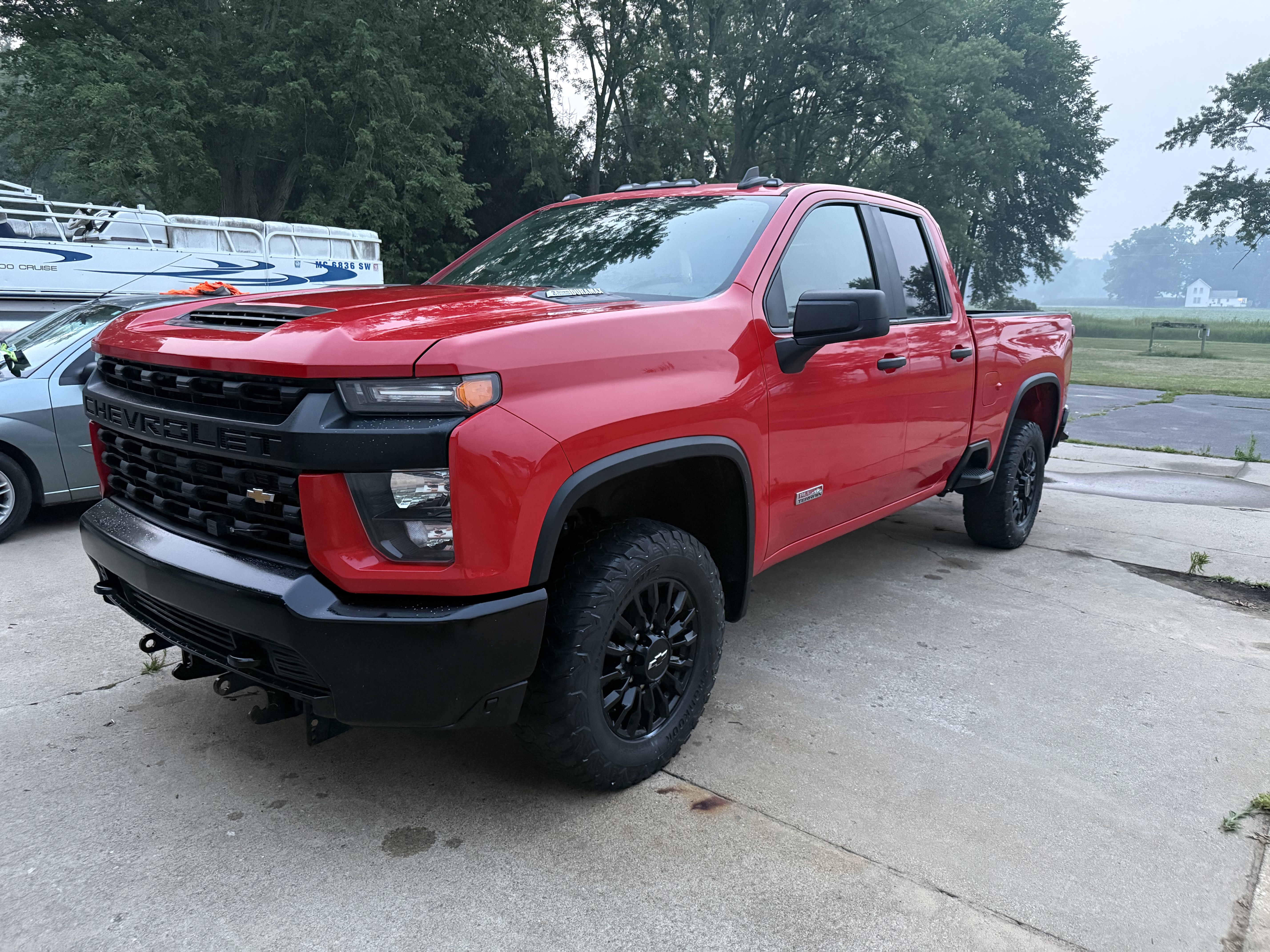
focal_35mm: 24
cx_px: 635
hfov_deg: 71.6
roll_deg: -1.2
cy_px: 476
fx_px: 881
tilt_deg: -10.7
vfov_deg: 56.8
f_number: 1.78
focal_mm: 6.76
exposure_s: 1/40
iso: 1000
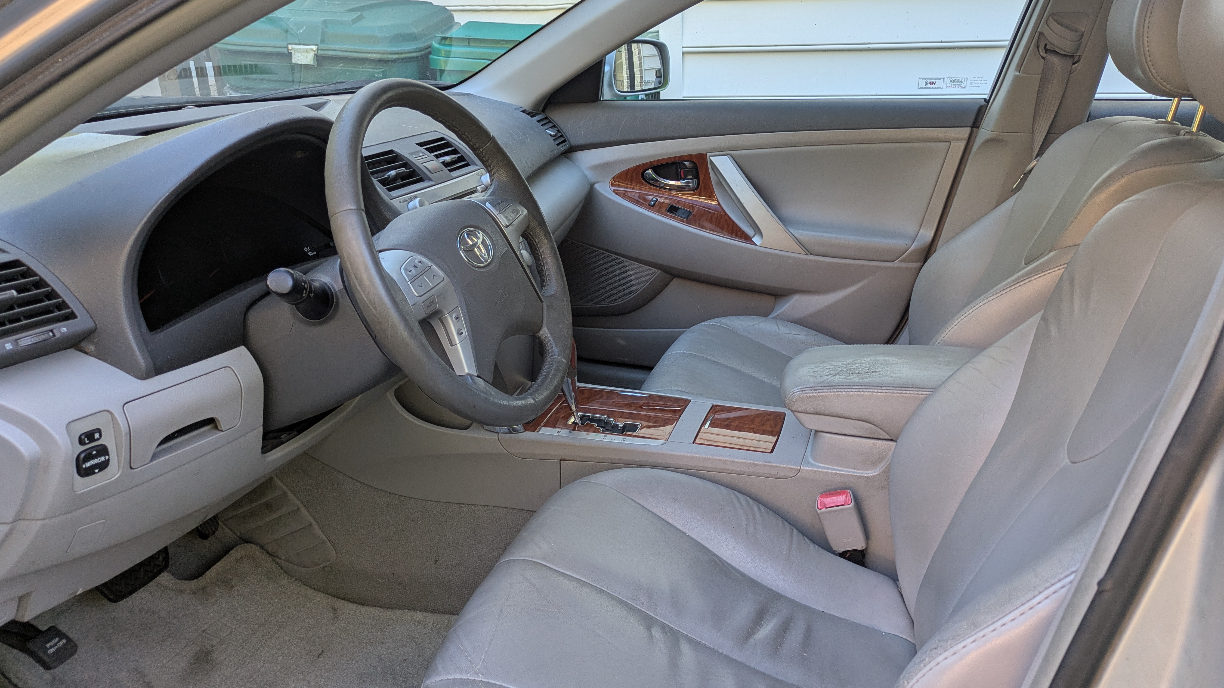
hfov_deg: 67.9
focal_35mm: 28
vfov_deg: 41.4
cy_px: 303
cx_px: 618
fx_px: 909
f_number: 1.89
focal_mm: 5.43
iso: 70
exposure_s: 1/120
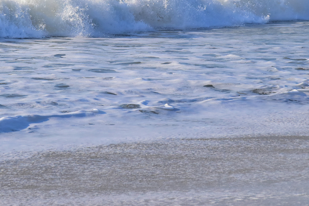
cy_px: 43
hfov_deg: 8.1
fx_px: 2172
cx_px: 91
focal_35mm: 253
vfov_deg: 5.4
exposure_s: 1/1600
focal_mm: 100
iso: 1000
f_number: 10
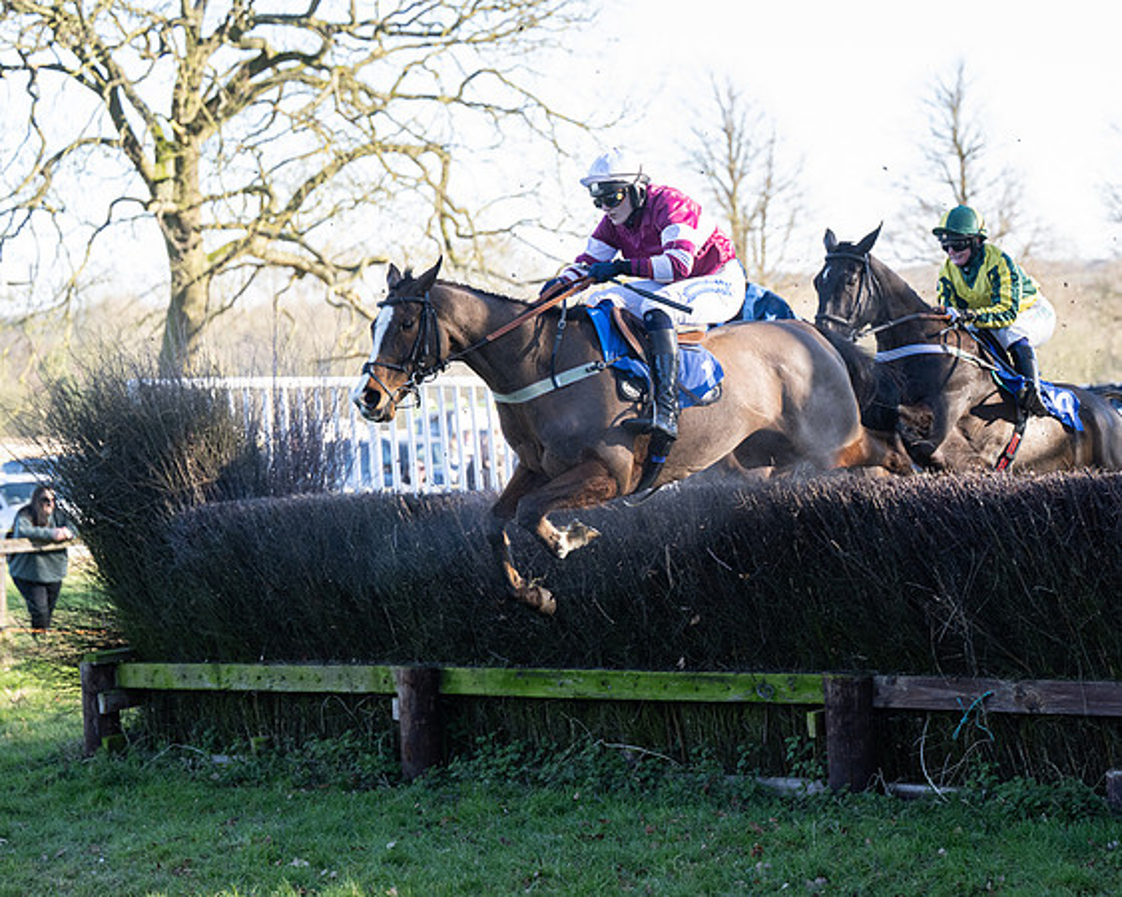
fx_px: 3017
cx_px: 711
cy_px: 462
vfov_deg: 16.9
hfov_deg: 21.0
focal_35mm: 91
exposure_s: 1/1600
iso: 800
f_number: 2.8
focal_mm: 70
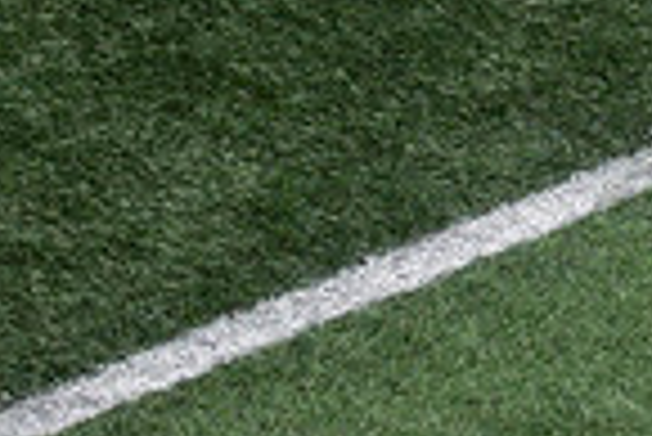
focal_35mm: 2348
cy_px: 6
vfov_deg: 0.6
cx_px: 809
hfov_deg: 0.9
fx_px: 42567
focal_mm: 400
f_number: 5.6
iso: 3200
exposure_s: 1/1000
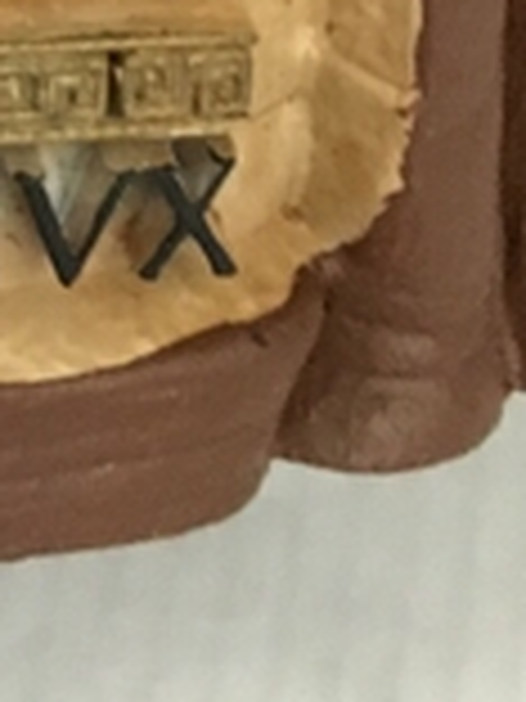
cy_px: -760
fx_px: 3019
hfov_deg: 8.9
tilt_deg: -35.7
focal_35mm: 149
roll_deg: +7.1
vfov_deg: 11.7
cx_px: -800
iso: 400
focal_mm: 4.15
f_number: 2.2
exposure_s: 1/17
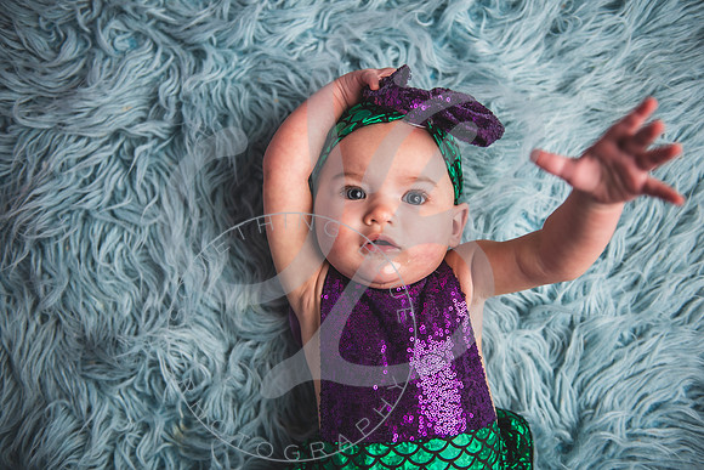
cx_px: 352
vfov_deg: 31.9
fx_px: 821
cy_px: 235
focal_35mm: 42
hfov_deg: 46.4
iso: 100
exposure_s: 1/160
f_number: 2.8
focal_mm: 42
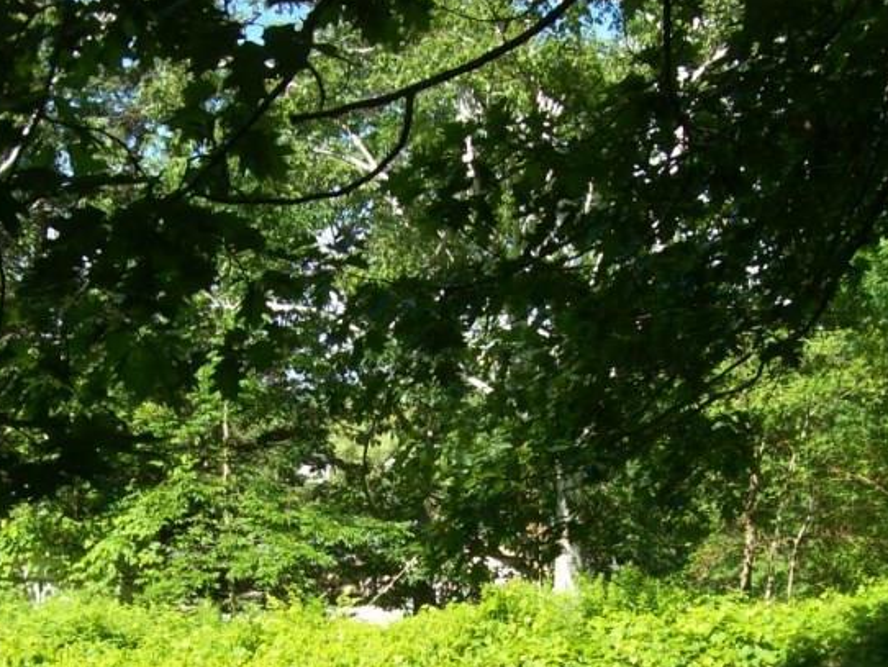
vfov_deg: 21.1
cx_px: 447
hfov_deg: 28.5
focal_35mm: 68
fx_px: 1745
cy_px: 623
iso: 80
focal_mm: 6
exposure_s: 1/489
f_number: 2.7
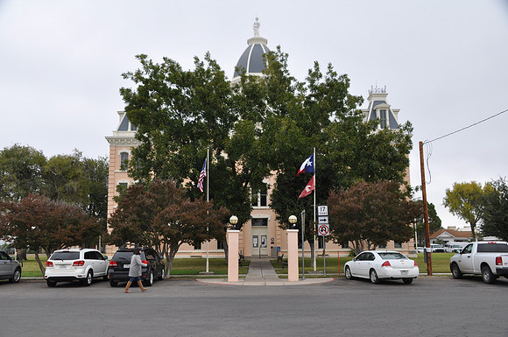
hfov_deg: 53.2
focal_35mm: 36
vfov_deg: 36.8
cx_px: 254
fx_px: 507
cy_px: 168
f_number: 7.1
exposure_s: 1/50
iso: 200
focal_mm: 24
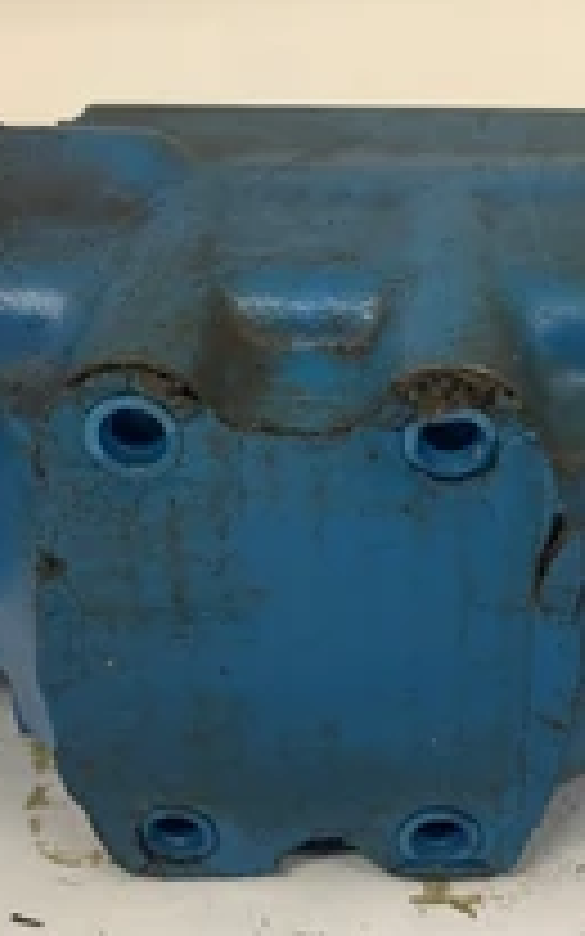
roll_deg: -0.5
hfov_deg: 24.3
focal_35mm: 53
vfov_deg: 38.2
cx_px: 382
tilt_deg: -26.4
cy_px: 495
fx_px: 1352
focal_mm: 4.25
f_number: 1.8
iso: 125
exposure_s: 1/60
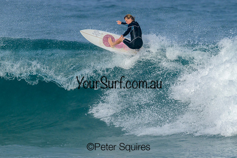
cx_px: 141
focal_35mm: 824
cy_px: 75
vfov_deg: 1.7
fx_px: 5426
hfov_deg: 2.5
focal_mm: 590
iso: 500
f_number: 11
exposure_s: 1/1600
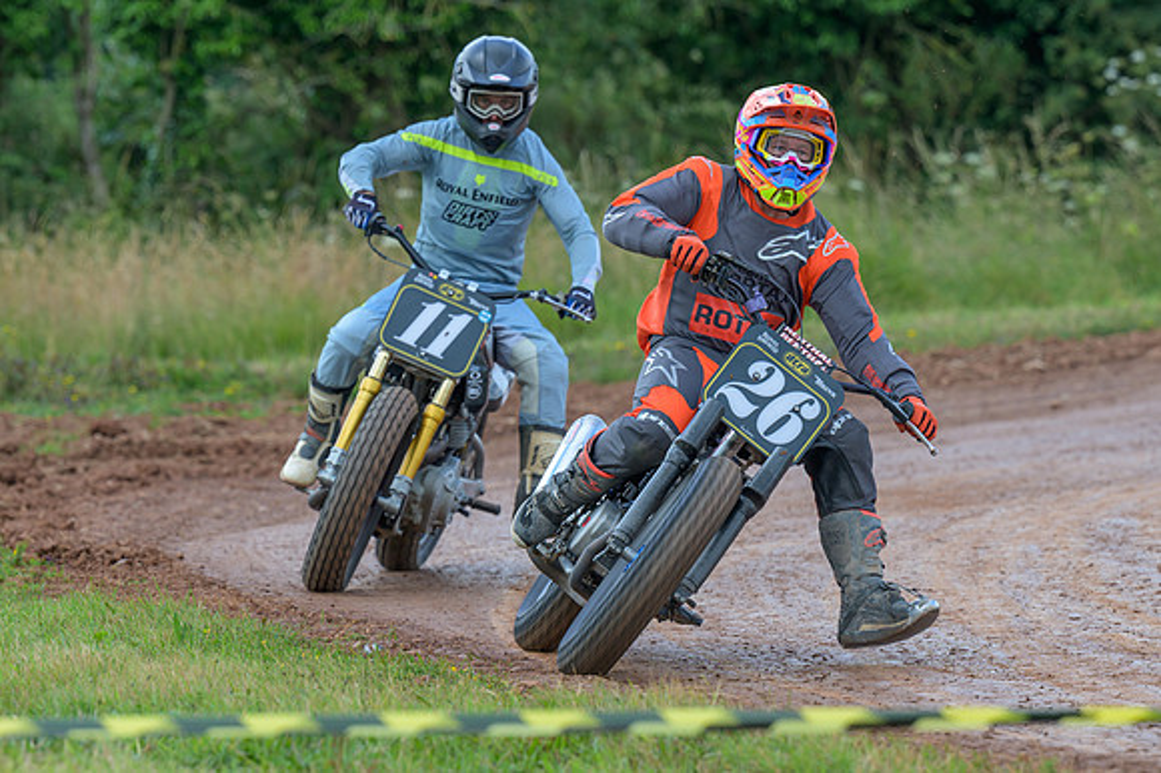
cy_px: 374
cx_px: 572
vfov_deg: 5.1
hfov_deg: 7.7
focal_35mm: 268
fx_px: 8622
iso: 160
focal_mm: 160
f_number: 4
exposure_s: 1/400
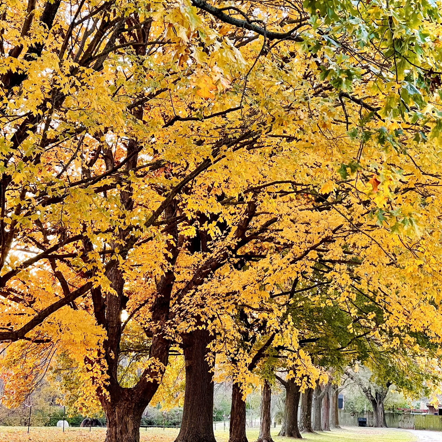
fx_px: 1098
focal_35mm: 76
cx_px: 173
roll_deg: -2.4
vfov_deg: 22.8
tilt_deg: +7.1
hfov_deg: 22.7
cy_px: 222
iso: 200
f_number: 2.2
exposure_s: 1/72
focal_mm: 7.5
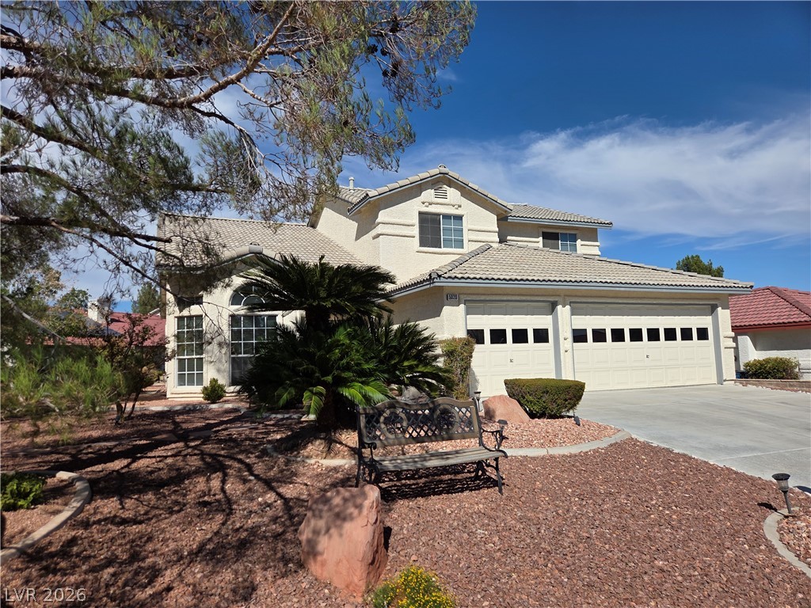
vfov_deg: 58.9
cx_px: 406
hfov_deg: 73.9
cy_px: 304
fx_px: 539
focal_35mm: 23
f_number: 1.8
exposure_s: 1/7891
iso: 64
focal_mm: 5.4
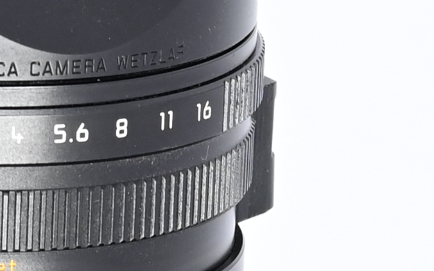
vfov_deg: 3.0
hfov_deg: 4.7
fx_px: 5265
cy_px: 322
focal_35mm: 445
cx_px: 137
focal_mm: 50
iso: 500
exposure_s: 1/100
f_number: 9
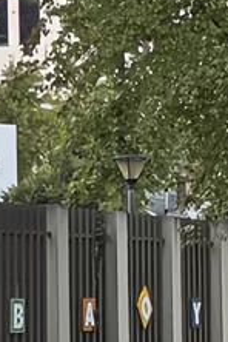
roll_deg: +0.3
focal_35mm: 277
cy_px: 199
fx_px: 2631
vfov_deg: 7.4
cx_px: -193
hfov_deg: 4.9
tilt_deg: +3.5
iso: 160
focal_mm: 9
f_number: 2.8
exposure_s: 1/121
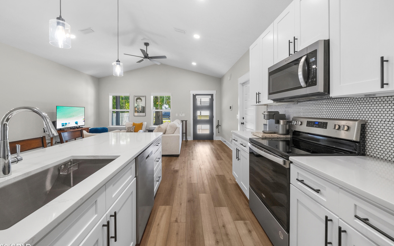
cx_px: 193
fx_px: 140
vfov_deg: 82.8
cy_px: 120
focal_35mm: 13
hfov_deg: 109.3
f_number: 7.1
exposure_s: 1/25
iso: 400
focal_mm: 12
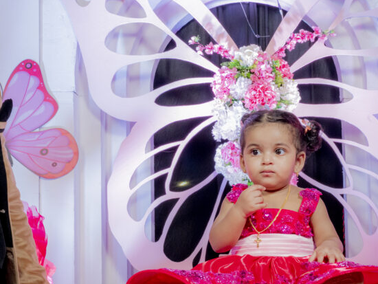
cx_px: 264
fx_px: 645
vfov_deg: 24.6
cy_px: 206
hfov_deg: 32.3
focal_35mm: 59
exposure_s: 1/100
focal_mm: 33
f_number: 16
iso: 4000
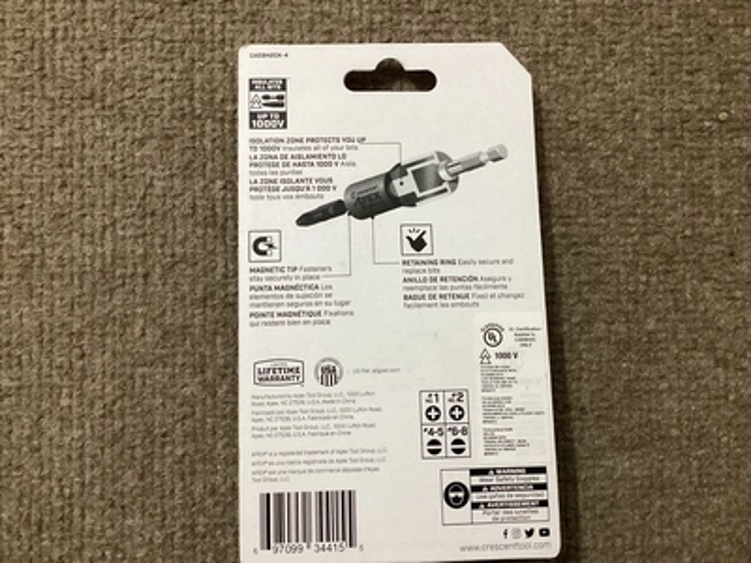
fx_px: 673
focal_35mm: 31
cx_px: 376
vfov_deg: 45.4
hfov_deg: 58.4
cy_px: 282
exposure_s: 1/60
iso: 320
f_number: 2.4
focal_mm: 3.3
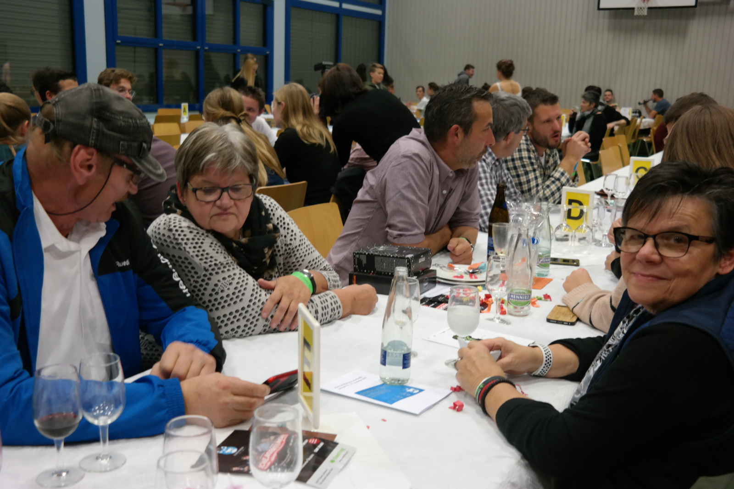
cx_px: 367
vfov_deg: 35.0
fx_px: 775
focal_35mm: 38
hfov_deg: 50.7
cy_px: 244
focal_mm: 25
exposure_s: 1/50
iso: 800
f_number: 4
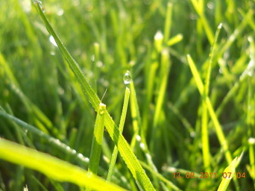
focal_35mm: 42
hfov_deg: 44.8
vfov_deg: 34.3
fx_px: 309
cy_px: 97
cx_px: 127
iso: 80
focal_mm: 6.72
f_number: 3.1
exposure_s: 1/125
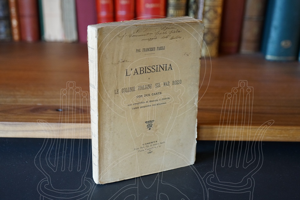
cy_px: 100
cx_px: 150
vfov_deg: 27.0
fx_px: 417
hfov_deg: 39.6
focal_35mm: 50
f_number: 4
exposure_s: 1/160
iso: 3200
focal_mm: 50
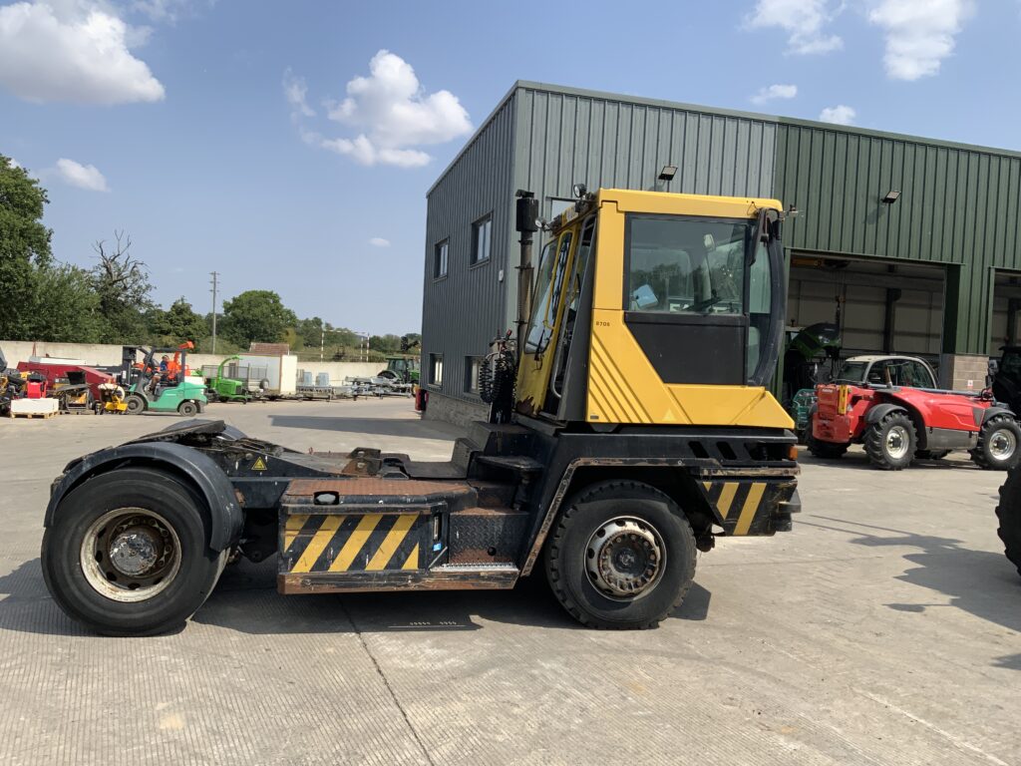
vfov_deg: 48.2
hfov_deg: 61.7
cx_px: 510
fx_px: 855
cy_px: 383
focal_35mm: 29
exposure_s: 1/1786
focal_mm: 3
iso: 16
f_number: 1.8
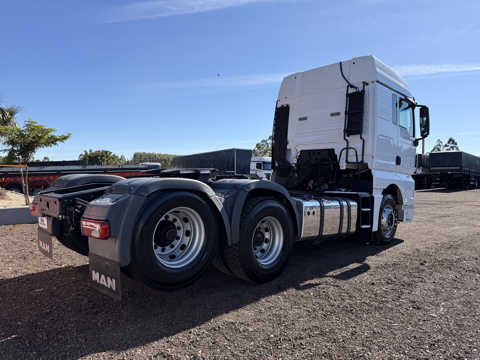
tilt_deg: -1.6
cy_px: 180
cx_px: 240
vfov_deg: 56.8
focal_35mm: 24
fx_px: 333
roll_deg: +0.1
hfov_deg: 71.6
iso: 80
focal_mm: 6.76
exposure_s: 1/3425
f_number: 1.78
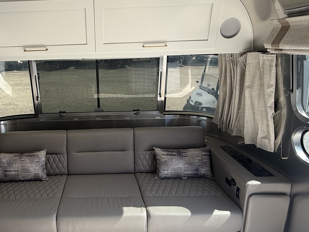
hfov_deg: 61.5
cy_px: 107
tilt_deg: -12.7
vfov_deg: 49.7
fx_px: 250
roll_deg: +1.3
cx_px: 97
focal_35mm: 28
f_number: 2.2
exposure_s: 1/117
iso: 50
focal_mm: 2.22
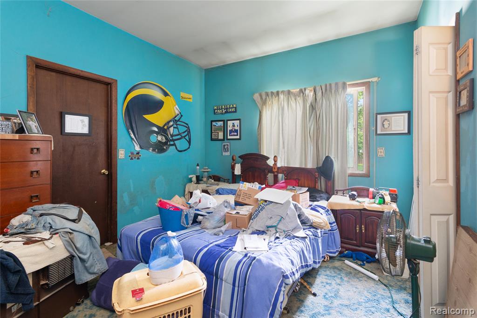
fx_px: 225
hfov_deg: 93.3
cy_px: 159
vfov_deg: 70.5
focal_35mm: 17
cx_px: 238
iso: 320
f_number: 9
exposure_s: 3
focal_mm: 17
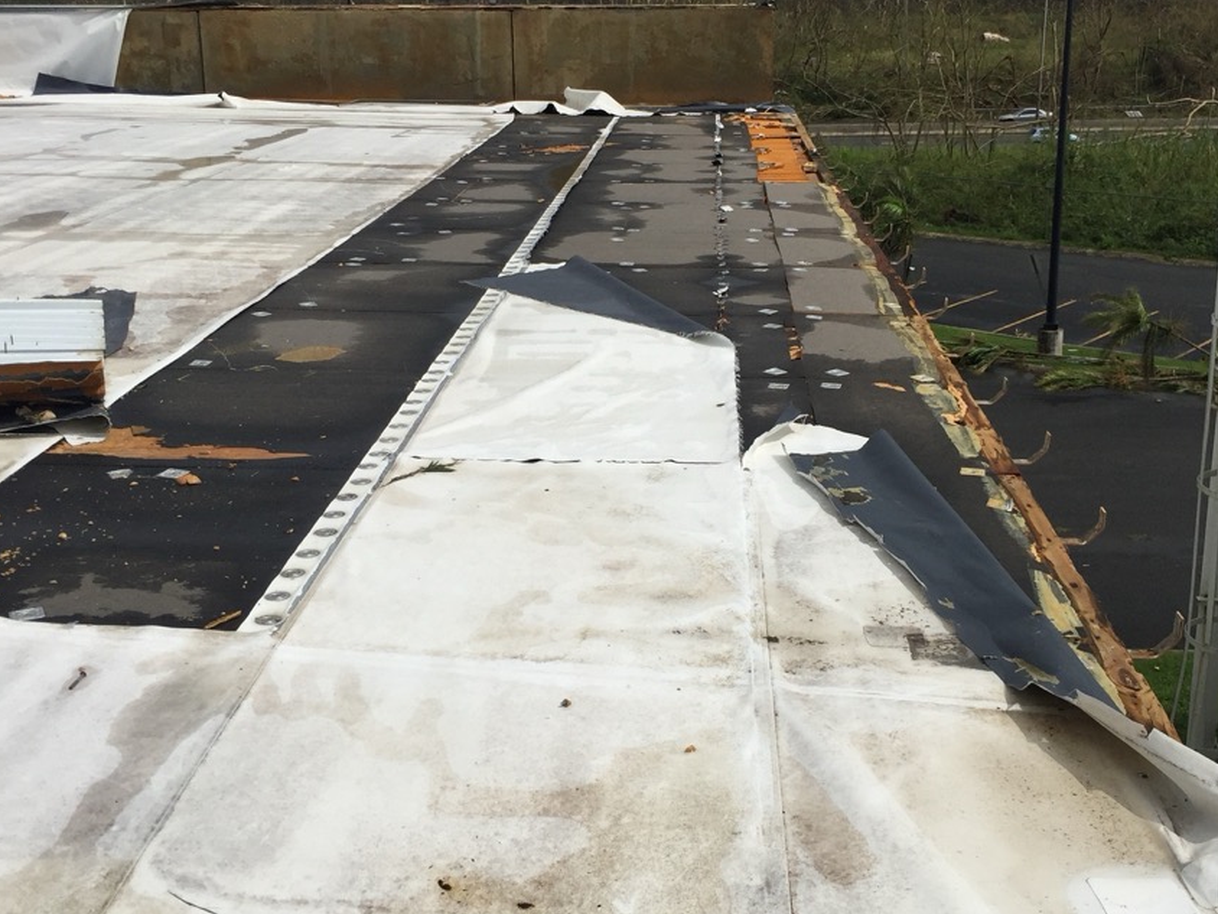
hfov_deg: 42.8
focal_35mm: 44
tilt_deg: -14.6
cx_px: 698
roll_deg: -1.3
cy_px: 430
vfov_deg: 32.9
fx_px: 1548
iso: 32
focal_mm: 4.15
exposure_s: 1/7937
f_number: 2.2
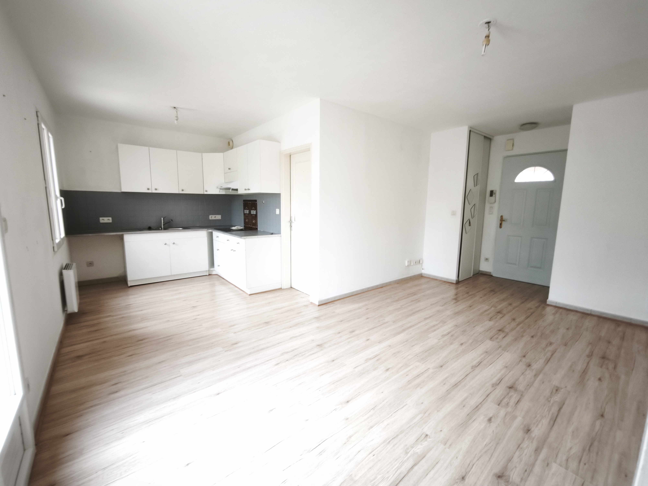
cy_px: 243
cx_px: 324
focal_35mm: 15
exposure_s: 1/2
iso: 50
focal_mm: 1.91
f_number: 2.2
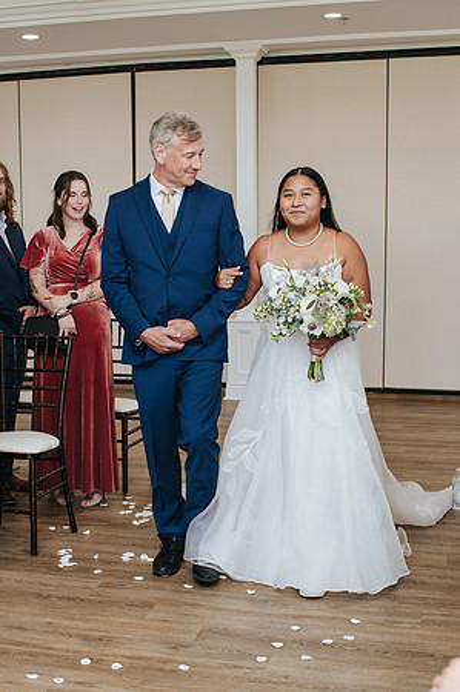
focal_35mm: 55
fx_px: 1053
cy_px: 357
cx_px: 133
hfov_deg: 24.5
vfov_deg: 36.4
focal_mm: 35
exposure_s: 1/200
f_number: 3.5
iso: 800
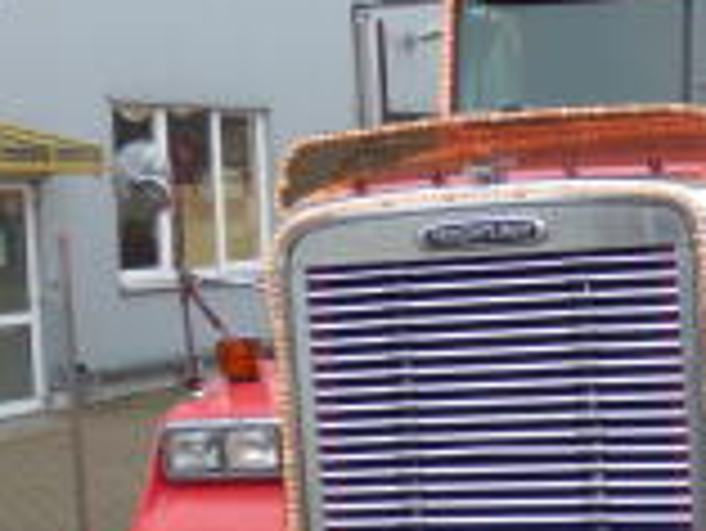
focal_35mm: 94
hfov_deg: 20.5
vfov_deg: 15.7
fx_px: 1919
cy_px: 302
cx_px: 598
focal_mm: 6.6
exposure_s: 1/60
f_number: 3.6
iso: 320
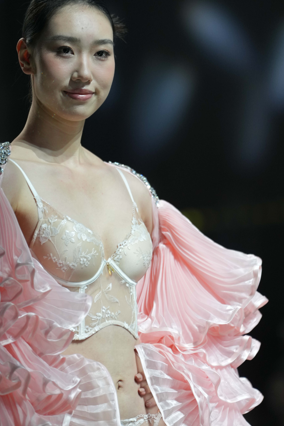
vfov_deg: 7.2
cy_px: 160
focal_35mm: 288
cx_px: 117
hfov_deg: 4.8
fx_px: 3408
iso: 1250
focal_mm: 200
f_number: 2.8
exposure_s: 1/400
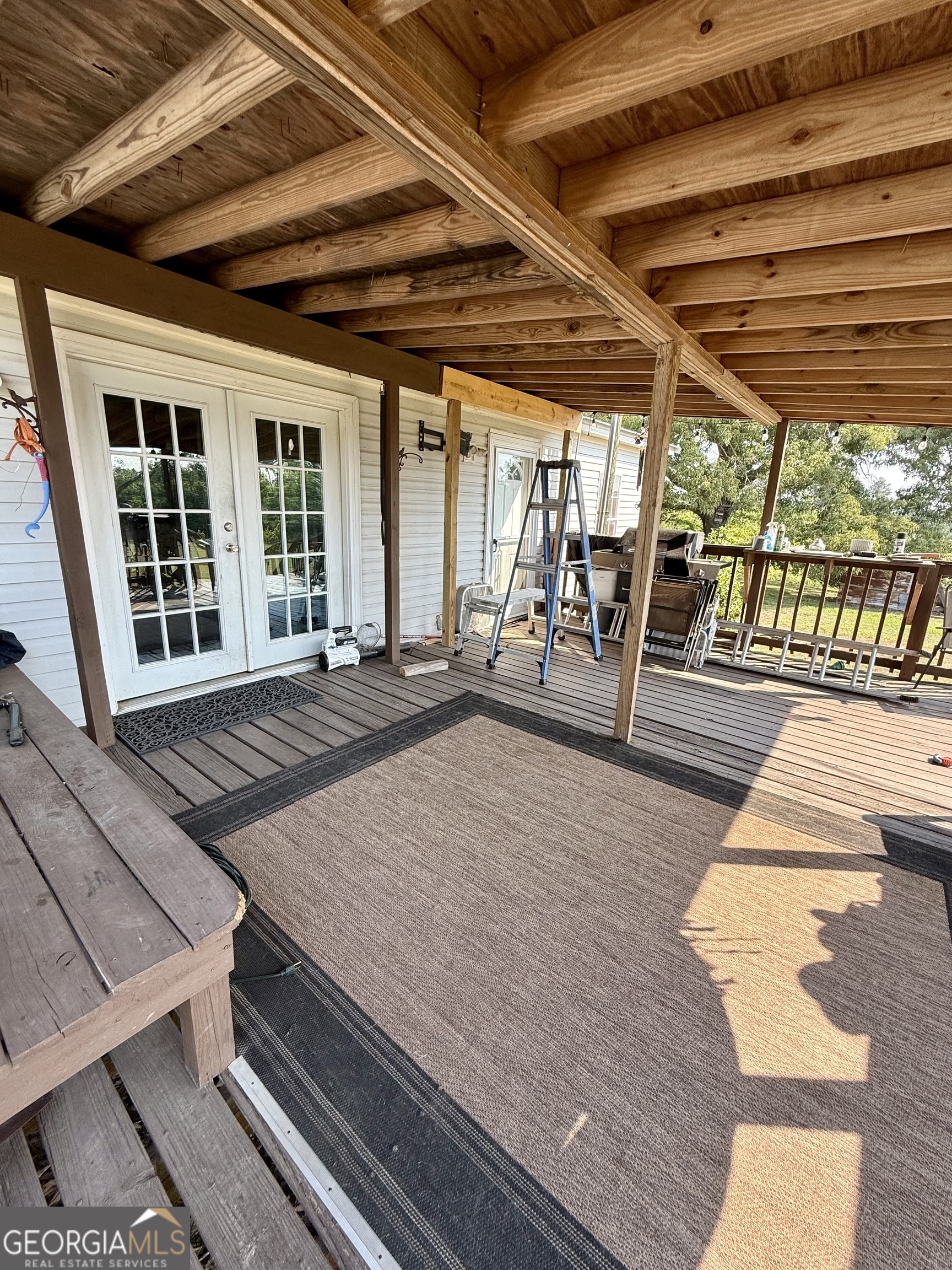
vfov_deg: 102.1
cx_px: 476
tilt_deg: -13.5
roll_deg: -2.4
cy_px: 635
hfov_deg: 85.7
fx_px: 513
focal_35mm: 14
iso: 64
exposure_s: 1/318
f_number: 2.2
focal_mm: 2.22
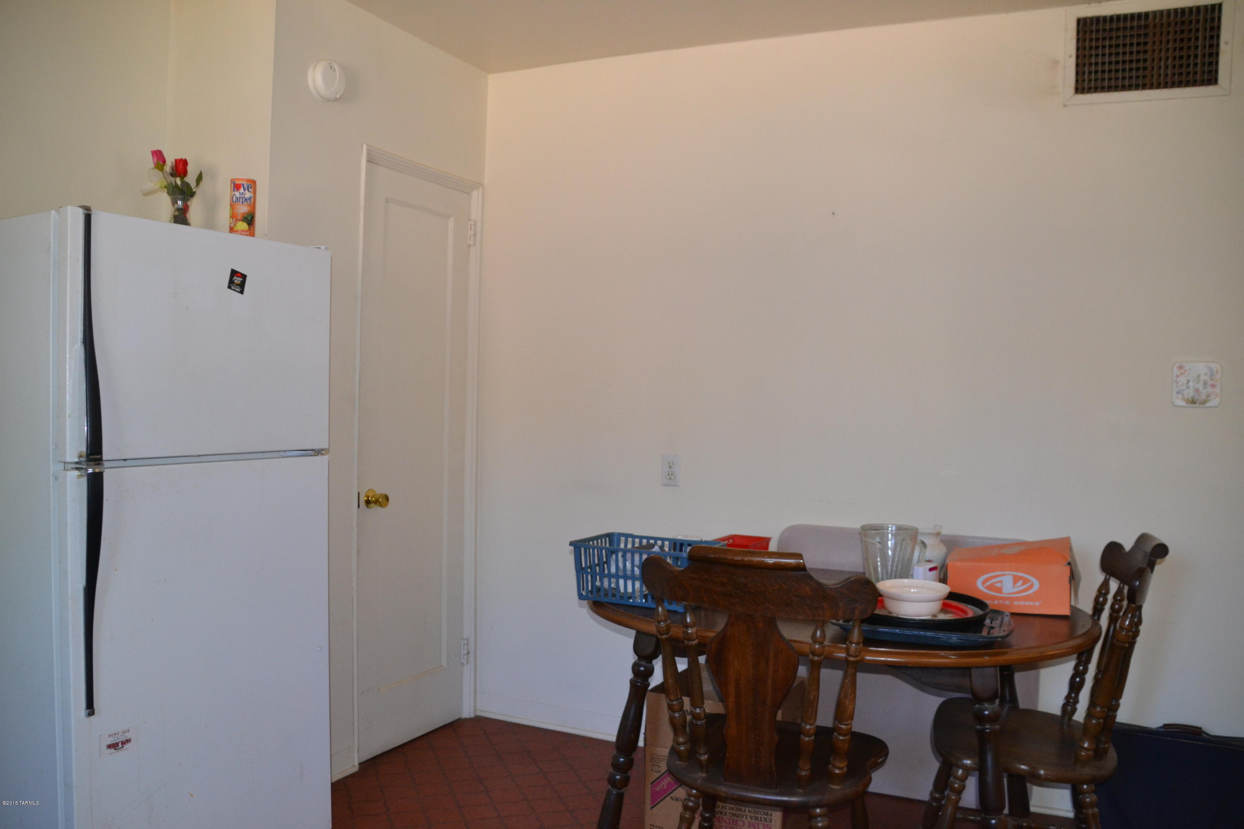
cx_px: 622
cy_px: 414
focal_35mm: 30
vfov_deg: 43.6
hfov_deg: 61.9
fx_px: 1037
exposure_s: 1/60
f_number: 3.5
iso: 900
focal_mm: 20
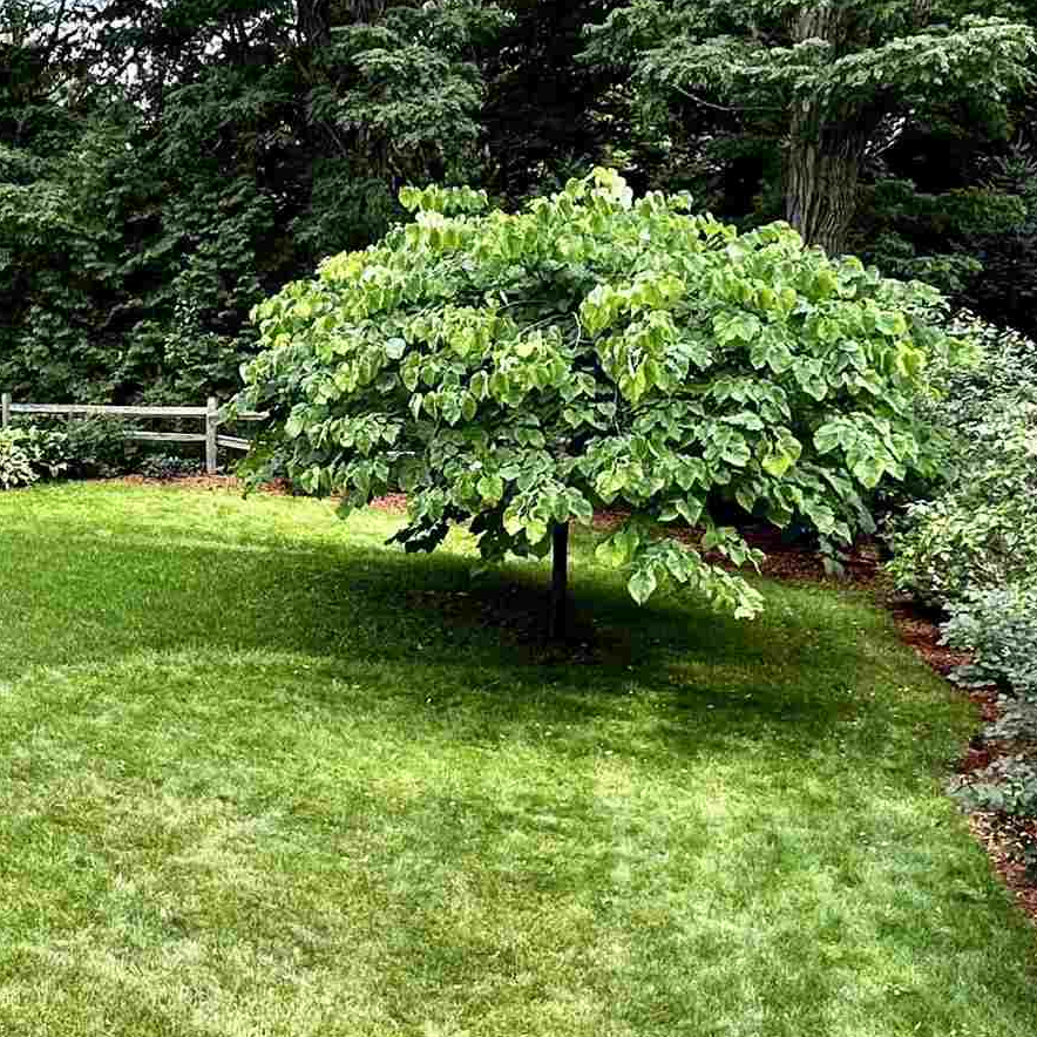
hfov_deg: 38.3
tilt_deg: -6.6
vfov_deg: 39.0
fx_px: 1457
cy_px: 402
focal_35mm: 43
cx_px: 274
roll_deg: +0.0
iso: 40
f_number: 2.2
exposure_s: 1/168
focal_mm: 2.22
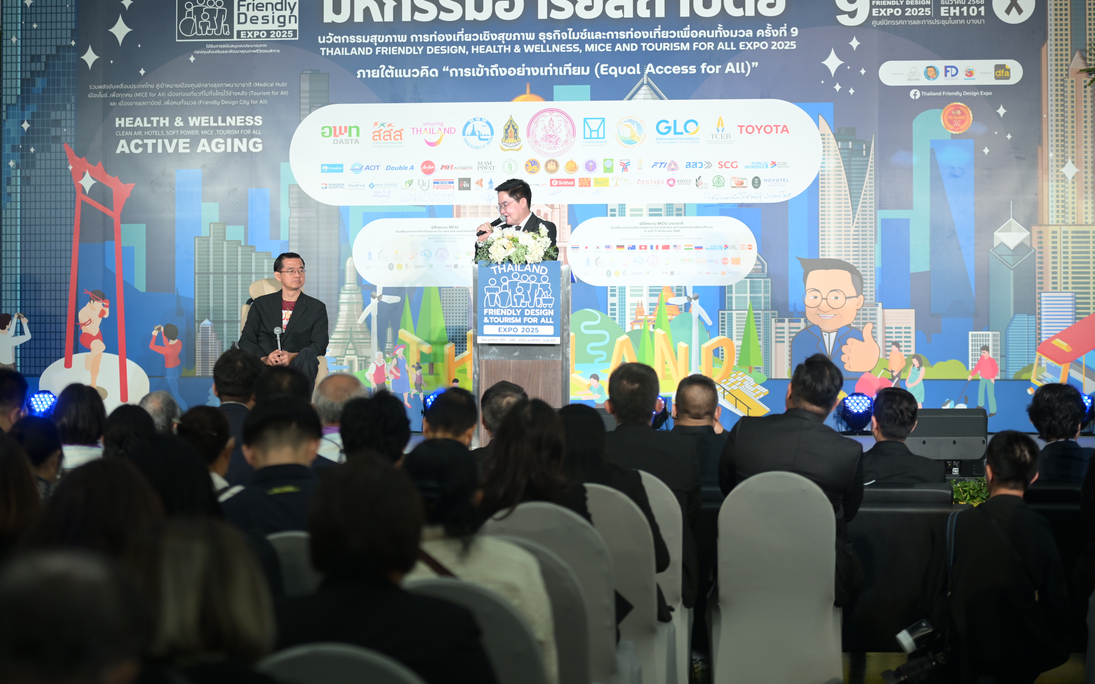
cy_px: 278
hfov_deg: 25.8
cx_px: 527
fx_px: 2387
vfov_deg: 16.3
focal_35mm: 80
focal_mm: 70
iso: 640
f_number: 2.8
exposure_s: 1/250
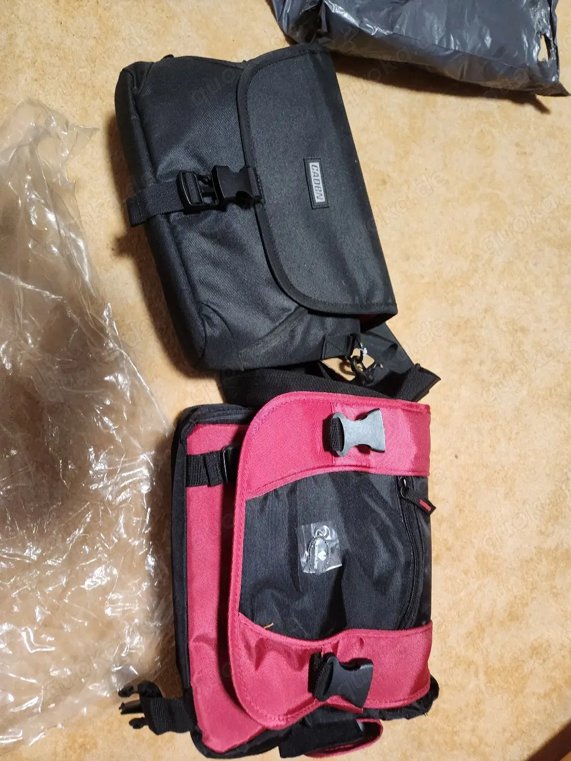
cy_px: 380
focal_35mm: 23
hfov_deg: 58.9
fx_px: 506
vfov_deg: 73.9
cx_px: 286
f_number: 1.8
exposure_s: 1/120
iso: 1000
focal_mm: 5.4
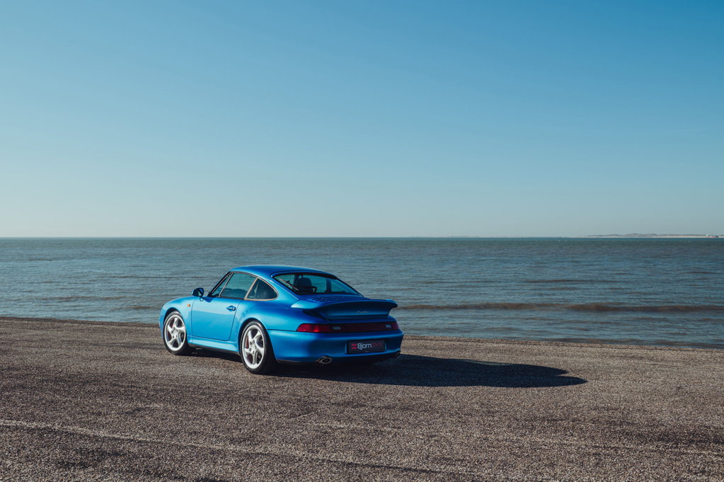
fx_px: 704
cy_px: 241
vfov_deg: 37.8
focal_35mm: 35
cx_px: 362
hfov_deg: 54.5
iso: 100
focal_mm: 35
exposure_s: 1/200
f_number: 7.1
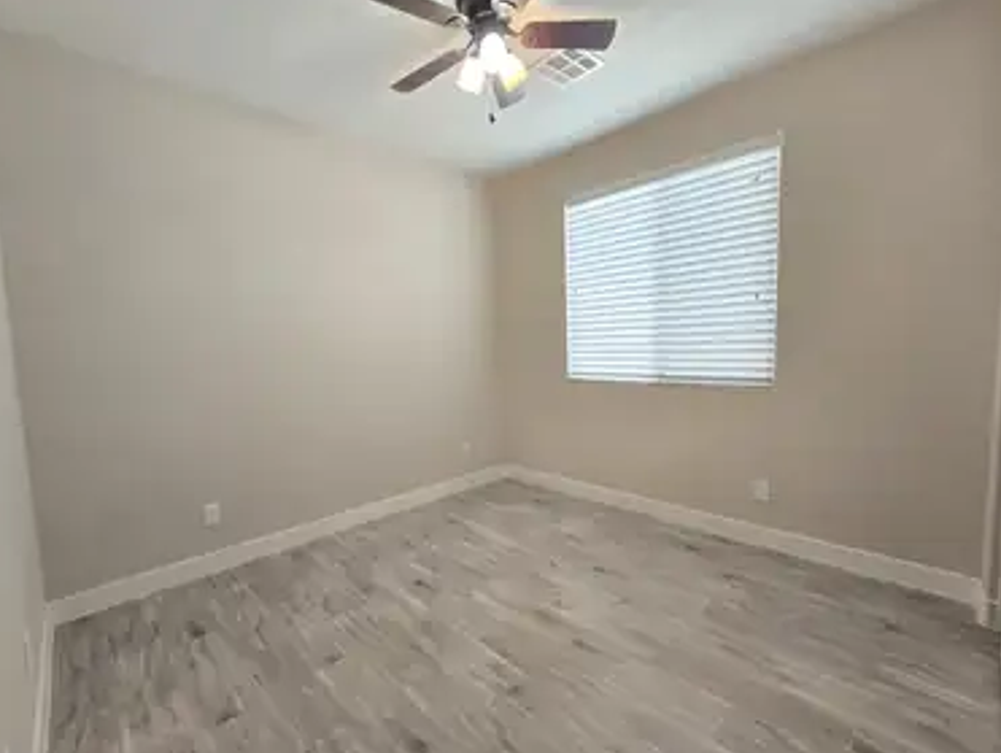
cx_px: 475
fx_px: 405
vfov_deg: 85.7
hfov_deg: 101.9
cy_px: 389
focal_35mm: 14
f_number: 2.2
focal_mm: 2.2
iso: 320
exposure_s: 1/60
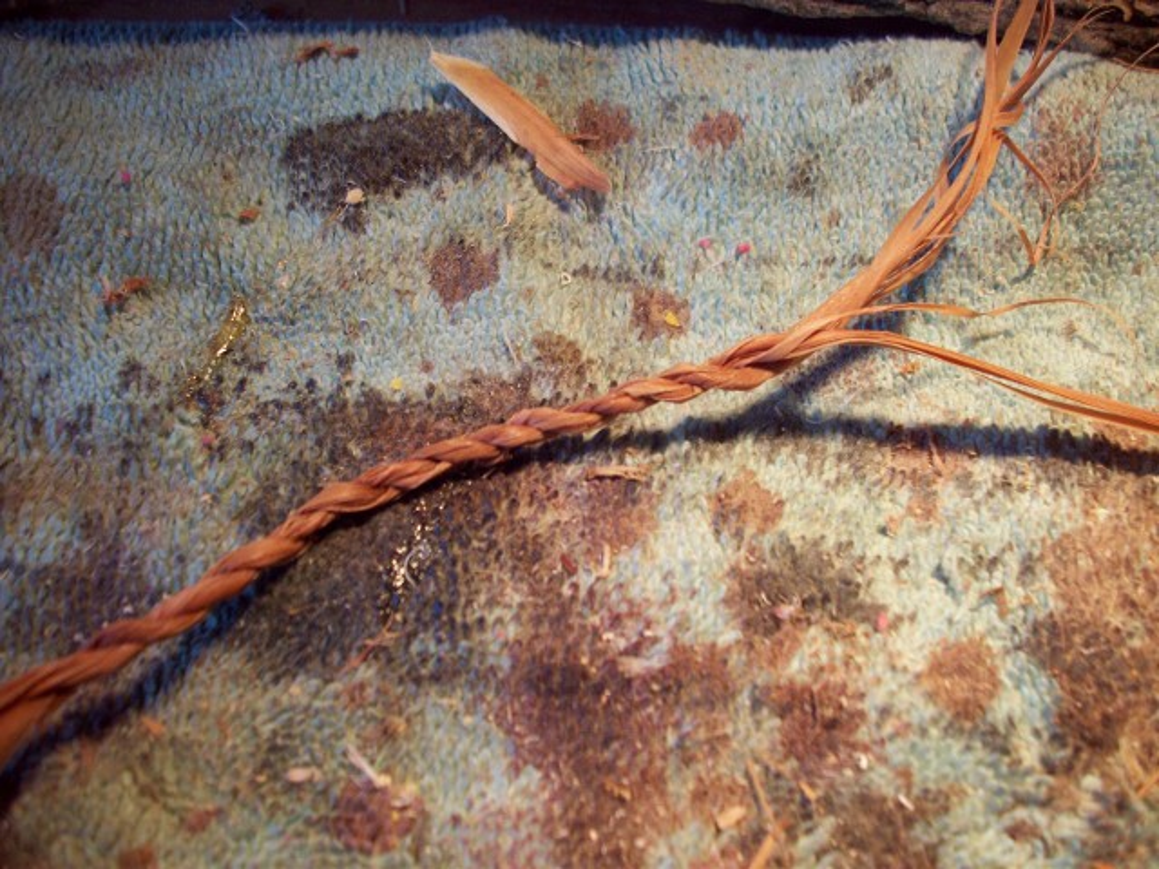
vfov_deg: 38.7
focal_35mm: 37
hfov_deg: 50.1
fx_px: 1239
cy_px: 434
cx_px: 580
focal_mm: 6.2
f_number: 2.8
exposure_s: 1/127
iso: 80
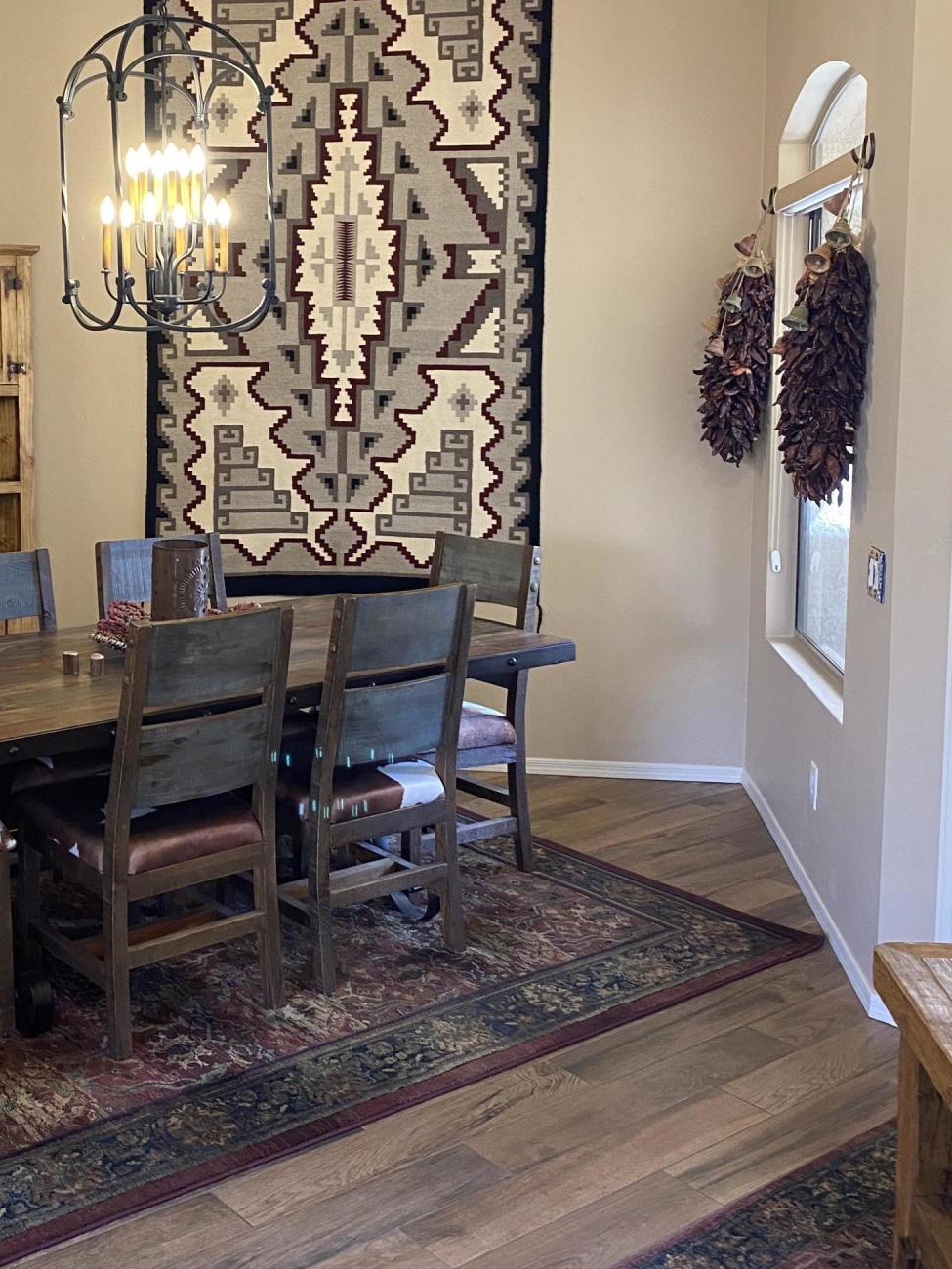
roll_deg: -0.2
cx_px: 257
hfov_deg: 35.3
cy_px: 495
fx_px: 1467
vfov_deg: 46.5
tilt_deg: -4.3
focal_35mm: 40
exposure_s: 1/60
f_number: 1.8
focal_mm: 4.25
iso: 320
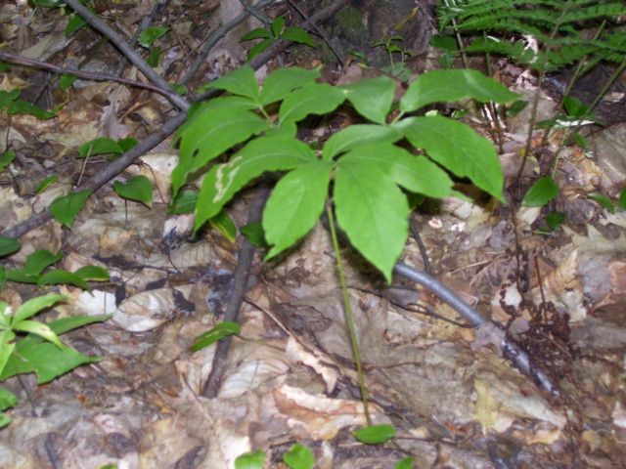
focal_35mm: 70
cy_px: 234
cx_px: 313
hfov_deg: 27.8
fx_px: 1266
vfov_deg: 21.0
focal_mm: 11.6
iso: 125
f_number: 4
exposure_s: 1/90
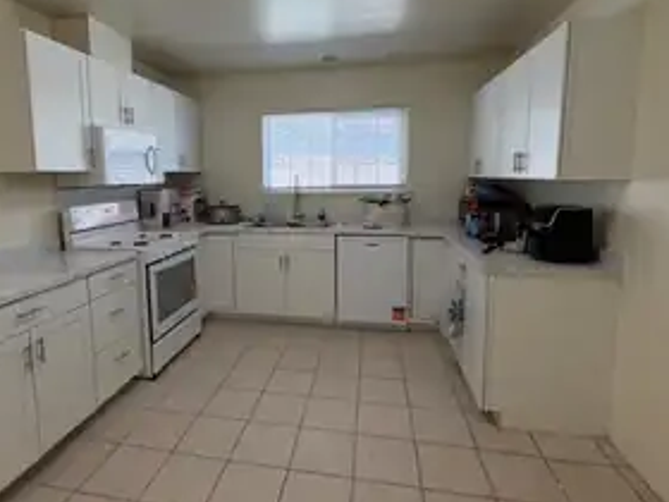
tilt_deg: -6.6
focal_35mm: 20
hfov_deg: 81.4
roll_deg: +0.3
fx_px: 387
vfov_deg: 65.7
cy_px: 218
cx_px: 296
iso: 250
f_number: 2.2
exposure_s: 1/120
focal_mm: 2.22
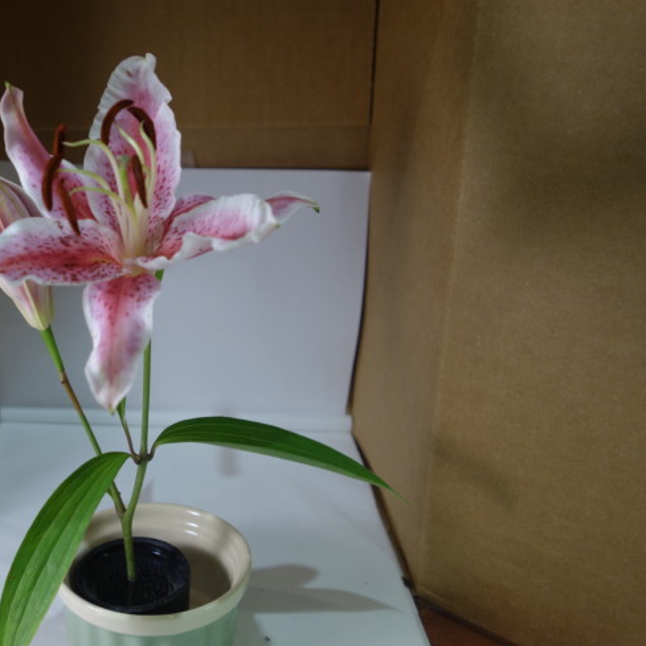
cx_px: 164
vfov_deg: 42.8
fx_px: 823
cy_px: 336
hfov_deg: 41.6
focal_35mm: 39
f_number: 2.2
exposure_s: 1/100
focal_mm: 10.4
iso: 125
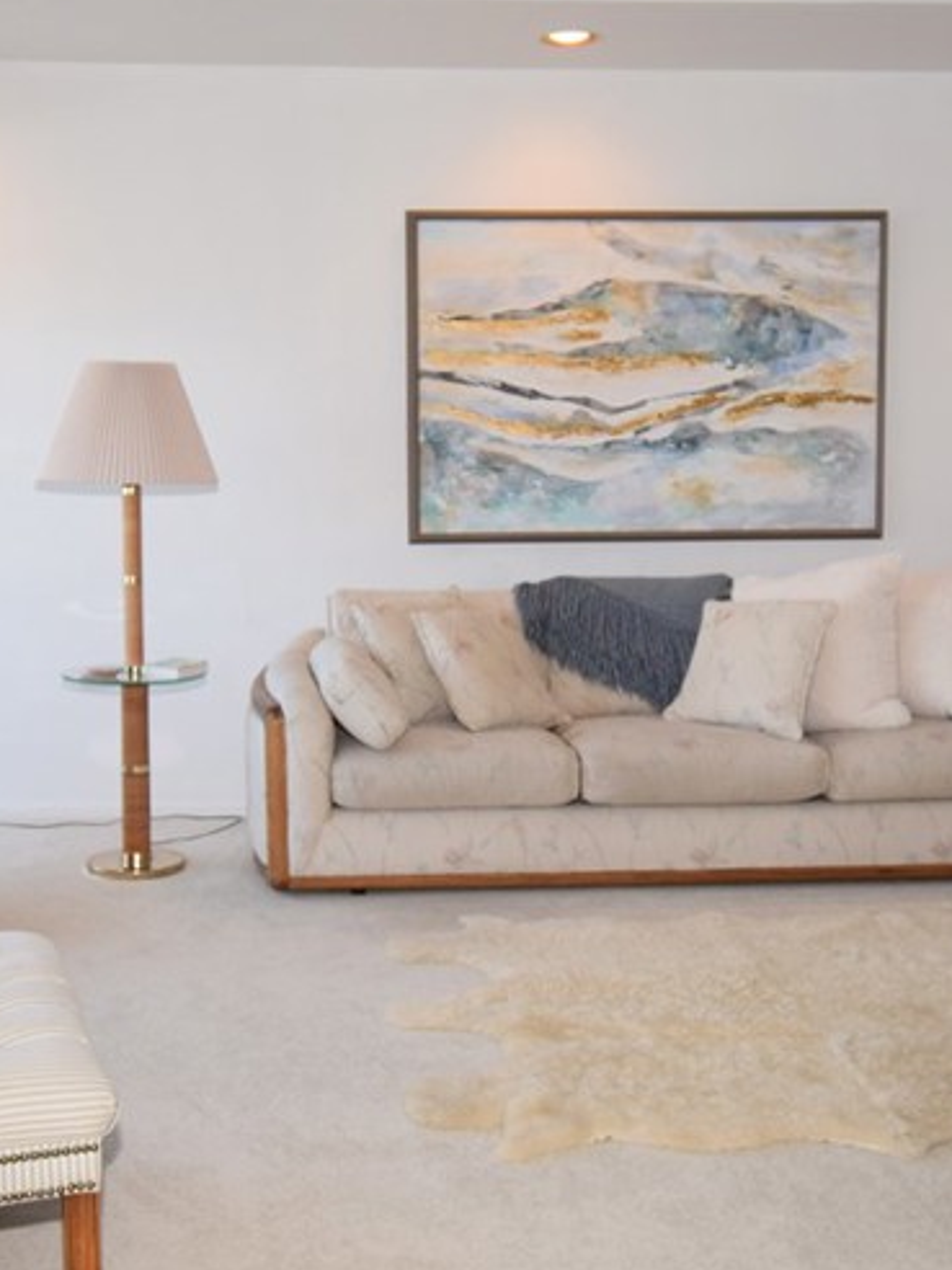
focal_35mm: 39
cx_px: 405
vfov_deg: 47.8
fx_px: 1430
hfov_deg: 36.7
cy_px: 592
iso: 280
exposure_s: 1/125
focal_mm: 13
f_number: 5.6
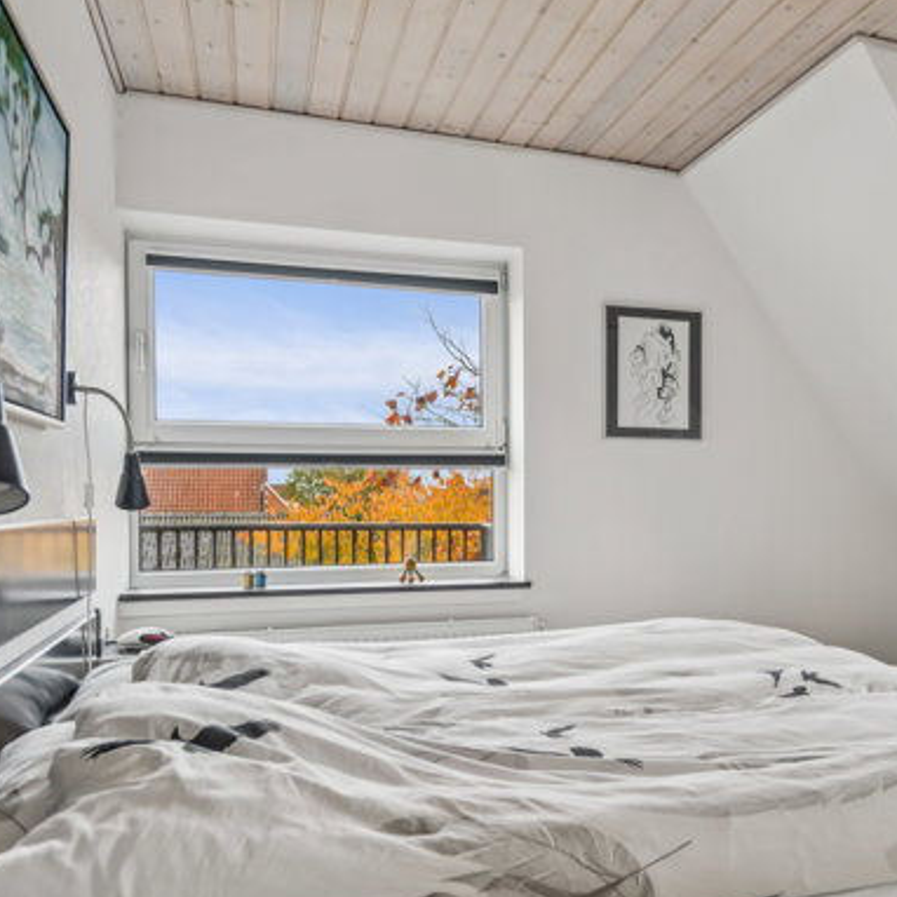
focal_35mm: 32
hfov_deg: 49.8
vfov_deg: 51.0
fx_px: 938
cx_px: 625
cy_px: 501
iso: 400
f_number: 4
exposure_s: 1/25
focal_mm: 18
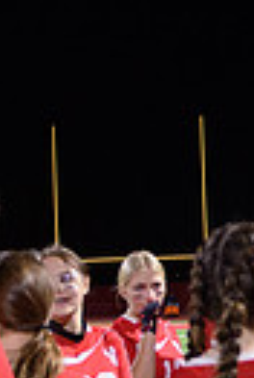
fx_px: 1116
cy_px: 339
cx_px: 393
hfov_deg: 12.3
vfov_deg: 18.9
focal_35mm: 106
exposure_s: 1/320
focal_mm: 24
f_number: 2.8
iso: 3200
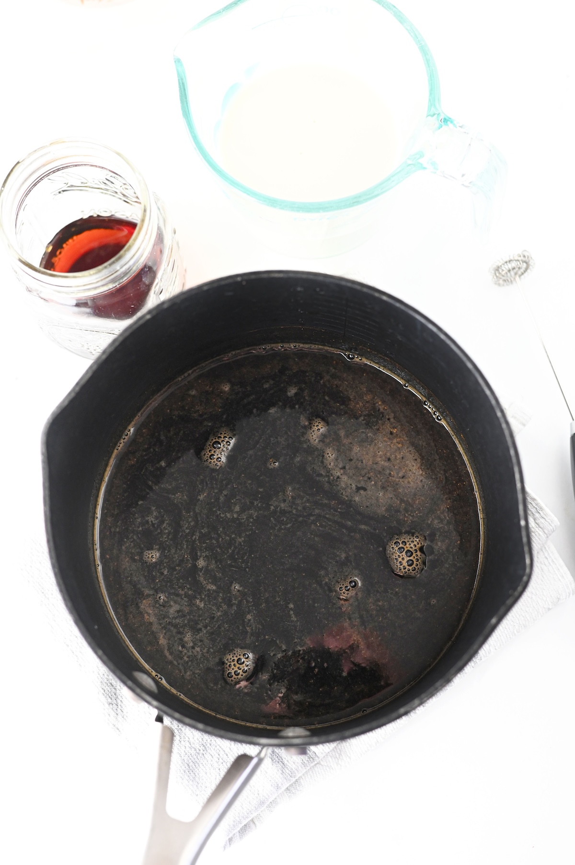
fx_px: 1200
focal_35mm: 50
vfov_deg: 39.6
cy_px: 432
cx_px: 288
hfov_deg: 27.0
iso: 2000
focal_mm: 50
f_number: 4.5
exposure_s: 1/100
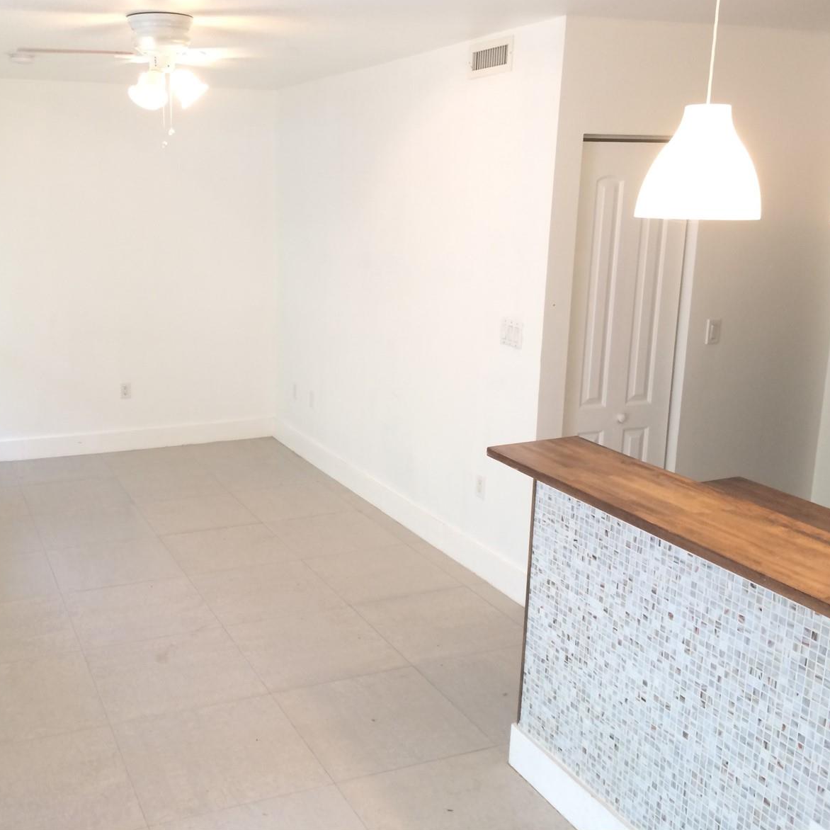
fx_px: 949
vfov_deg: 47.2
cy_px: 407
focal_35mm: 35
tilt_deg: -12.8
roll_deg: +1.0
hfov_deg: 46.7
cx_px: 295
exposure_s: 1/30
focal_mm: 4.15
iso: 125
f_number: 2.2
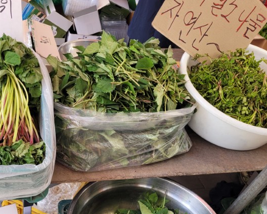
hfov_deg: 43.7
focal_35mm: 41
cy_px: 151
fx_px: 324
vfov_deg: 35.9
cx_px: 74
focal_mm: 5.4
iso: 40
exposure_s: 1/145
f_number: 1.8
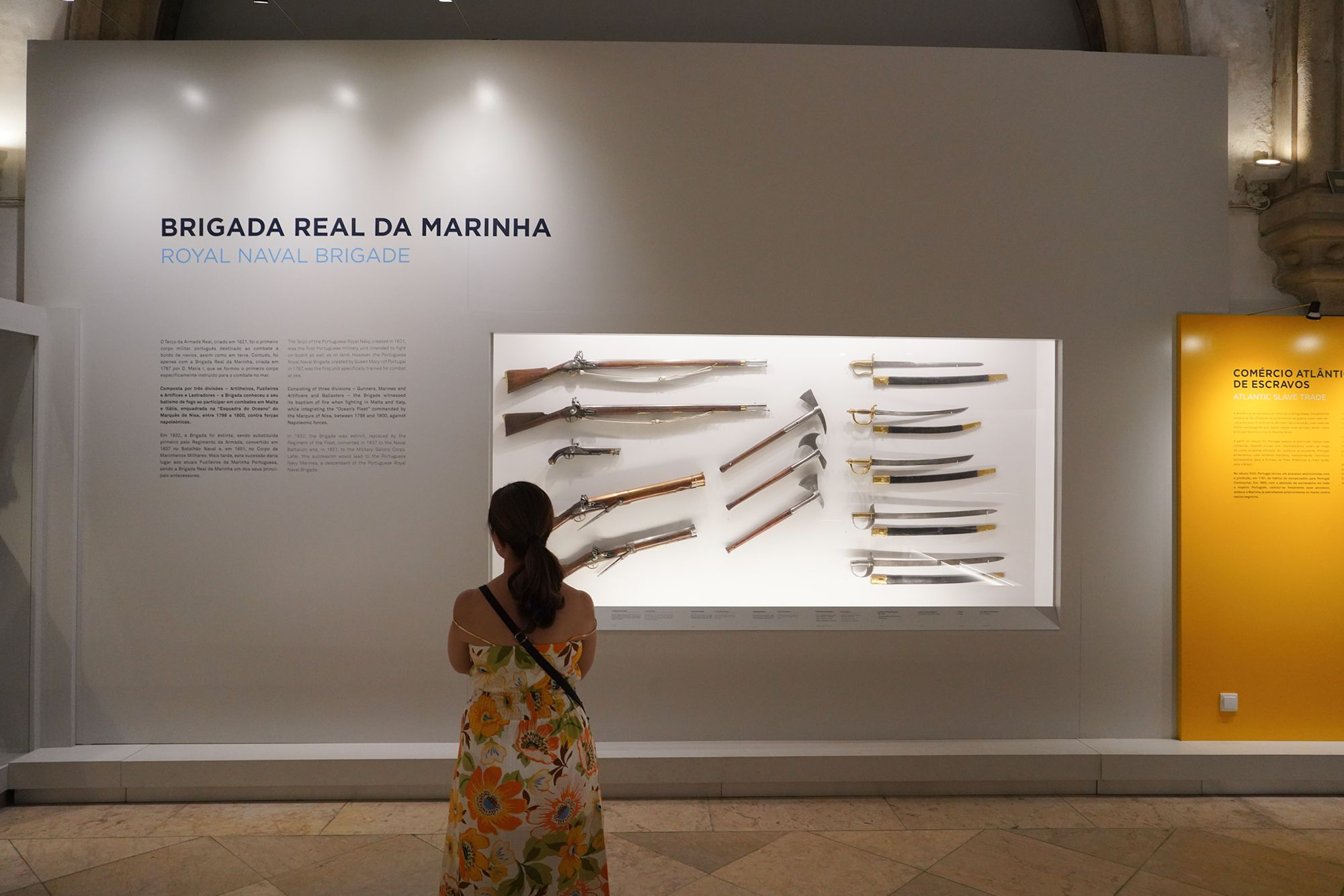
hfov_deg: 73.7
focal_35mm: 24
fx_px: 896
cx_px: 672
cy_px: 448
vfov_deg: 53.1
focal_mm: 24
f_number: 7.1
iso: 3200
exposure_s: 1/80
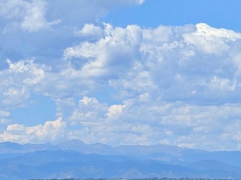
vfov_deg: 5.5
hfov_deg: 7.3
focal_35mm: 271
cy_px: 93
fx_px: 1886
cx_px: 73
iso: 38
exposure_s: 1/748
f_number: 3.5
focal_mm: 19
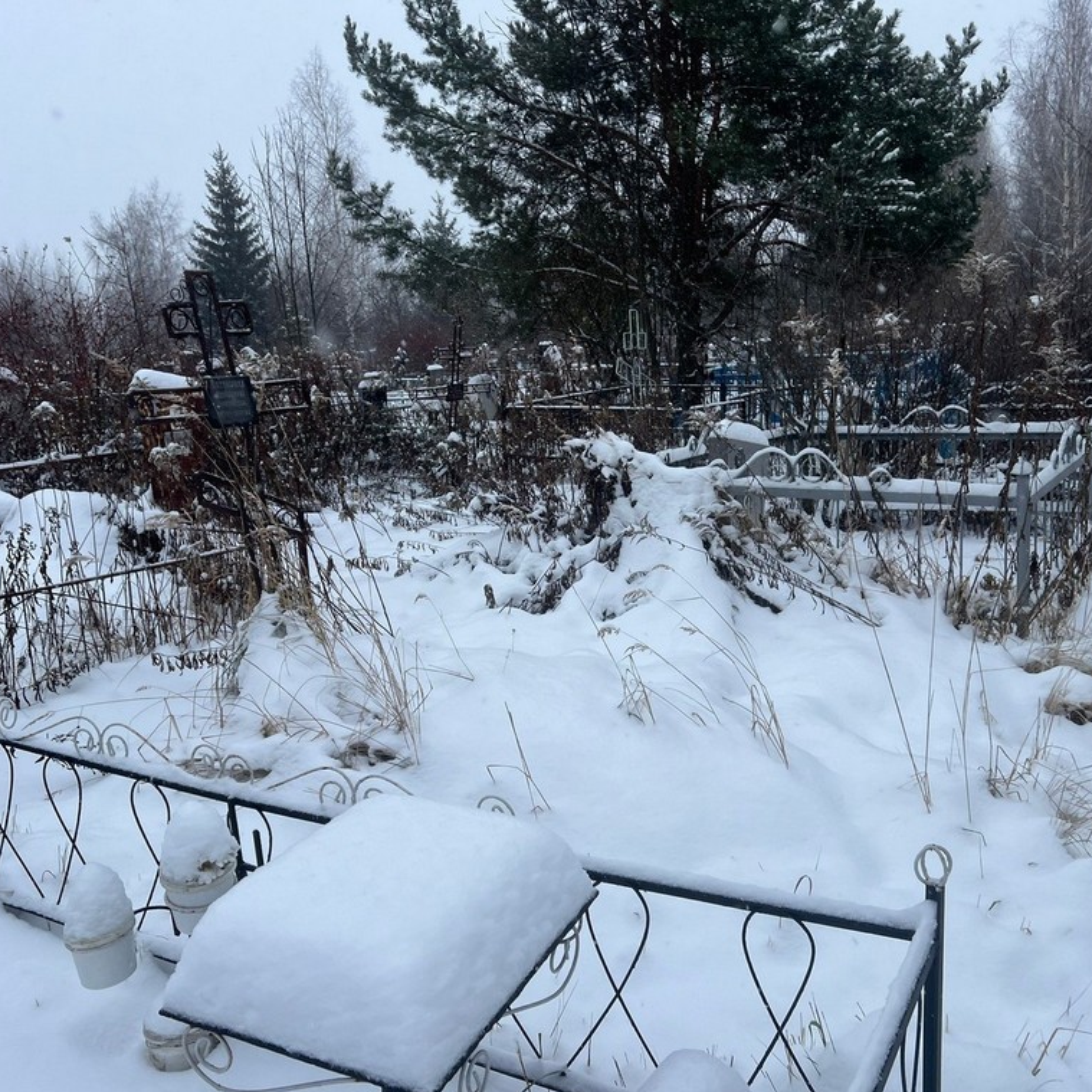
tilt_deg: -12.6
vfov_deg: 52.5
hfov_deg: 52.5
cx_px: 561
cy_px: 551
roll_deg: -1.1
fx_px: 1106
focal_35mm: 31
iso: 50
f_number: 1.5
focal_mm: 5.7
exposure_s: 1/1135
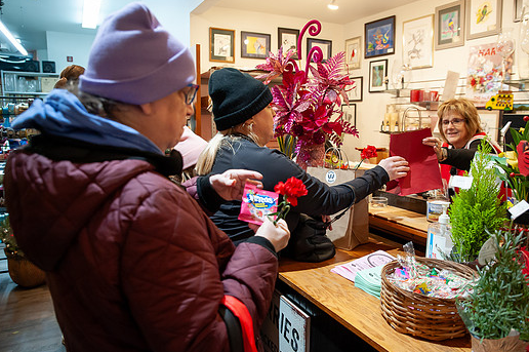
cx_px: 291
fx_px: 396
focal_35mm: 27
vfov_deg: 47.8
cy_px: 171
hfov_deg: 67.3
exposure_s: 1/125
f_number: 3.5
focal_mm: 24
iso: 1600
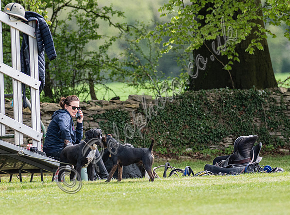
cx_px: 71
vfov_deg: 2.1
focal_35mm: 692
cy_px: 154
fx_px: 5767
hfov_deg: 2.9
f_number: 3.2
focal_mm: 300
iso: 400
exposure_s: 1/2000
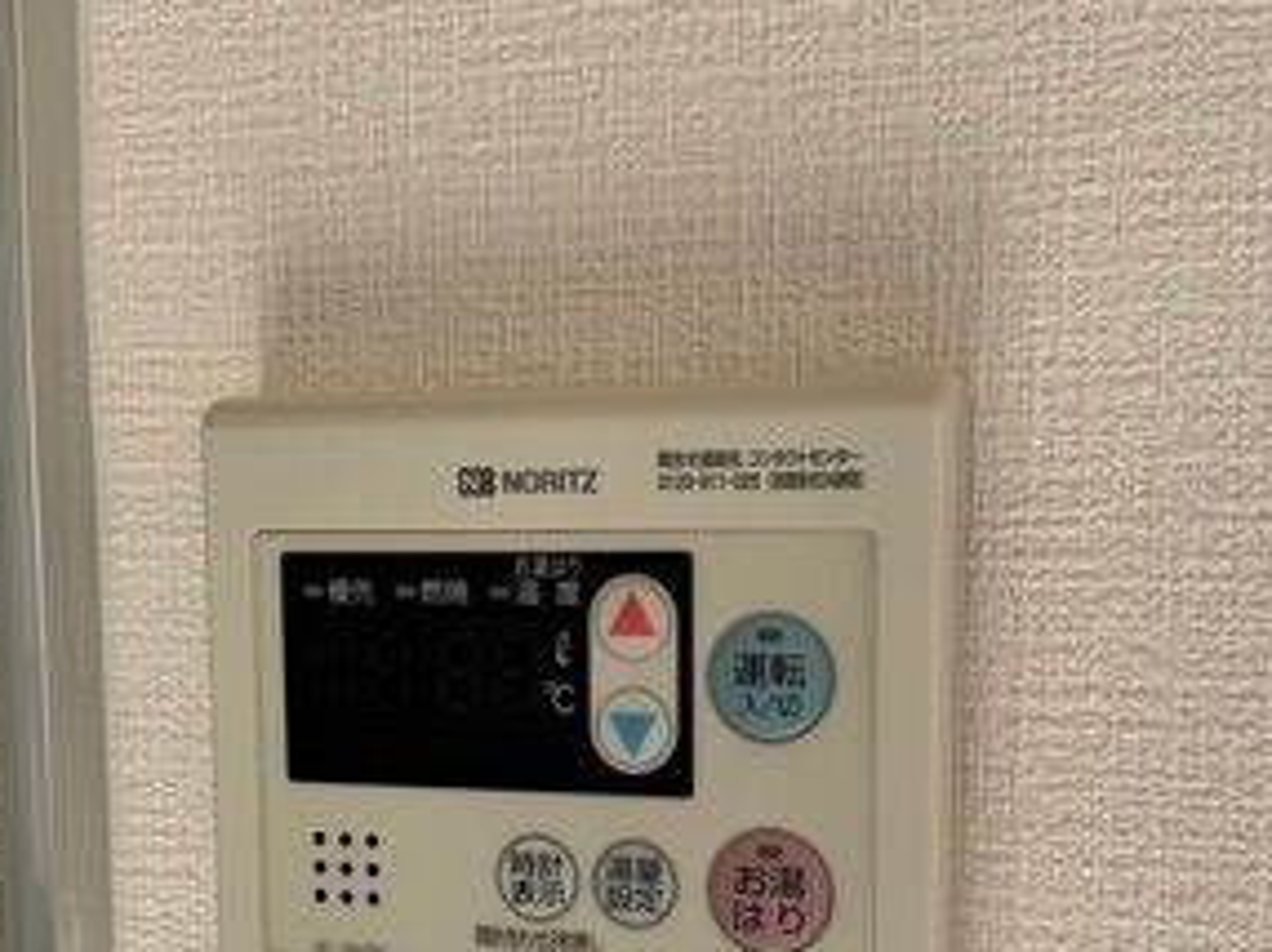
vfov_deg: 30.2
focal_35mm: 47
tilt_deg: -7.3
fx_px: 1726
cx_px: 609
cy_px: 752
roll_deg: +0.9
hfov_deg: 40.5
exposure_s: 1/234
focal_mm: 6.76
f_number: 1.78
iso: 64
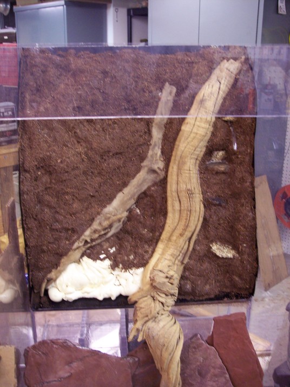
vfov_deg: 47.8
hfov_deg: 36.8
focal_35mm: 39
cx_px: 145
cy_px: 194
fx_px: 435
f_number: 3.4
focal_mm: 8
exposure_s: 1/15
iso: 200
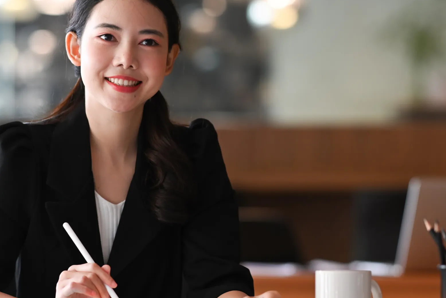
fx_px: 2143
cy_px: 145
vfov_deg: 7.9
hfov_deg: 11.9
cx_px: 211
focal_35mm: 173
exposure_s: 1/400
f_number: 2.2
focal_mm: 105
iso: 640
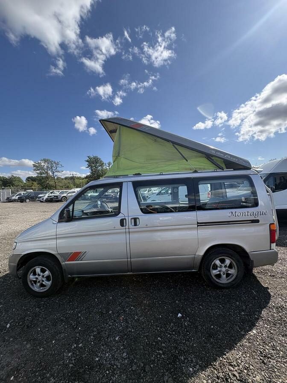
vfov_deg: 102.1
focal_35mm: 14
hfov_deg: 85.7
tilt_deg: +3.3
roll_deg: -2.4
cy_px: 192
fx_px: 155
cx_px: 144
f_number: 2.2
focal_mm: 2.22
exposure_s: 1/1346
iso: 50
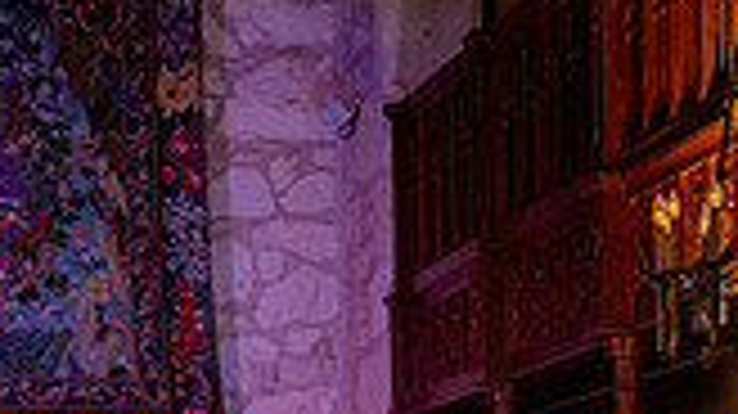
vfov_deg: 6.9
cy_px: 560
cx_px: -454
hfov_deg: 11.7
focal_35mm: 174
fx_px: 3403
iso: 2000
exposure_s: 1/160
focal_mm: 47
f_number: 3.5
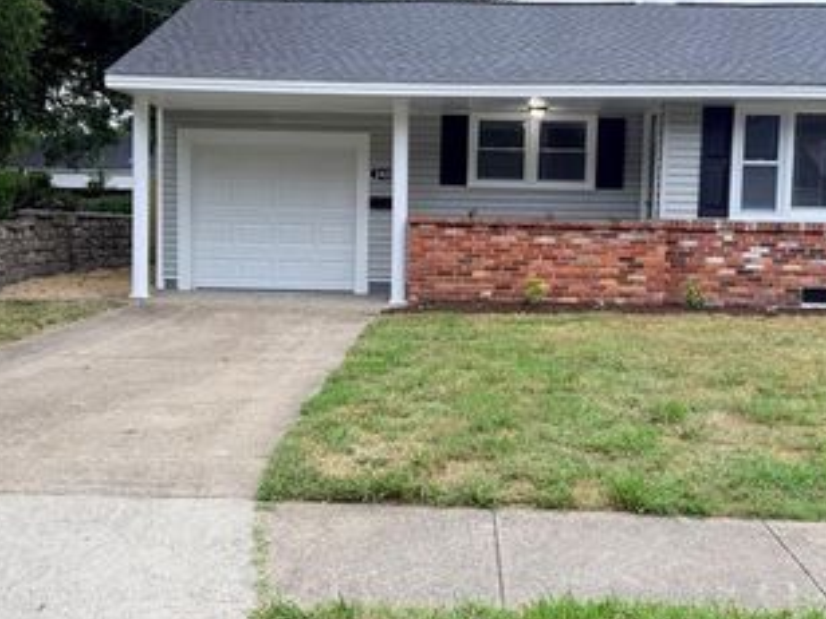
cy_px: 296
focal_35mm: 39
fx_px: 931
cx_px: 413
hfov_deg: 47.9
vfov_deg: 36.8
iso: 64
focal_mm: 6.76
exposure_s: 1/177
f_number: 1.78
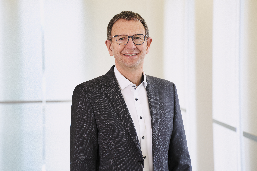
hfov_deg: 12.2
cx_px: 128
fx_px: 1199
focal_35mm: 168
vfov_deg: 8.2
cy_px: 86
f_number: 7.1
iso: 1600
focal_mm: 168
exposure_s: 1/160
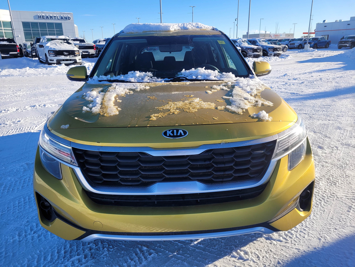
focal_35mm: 26
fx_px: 267
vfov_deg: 53.1
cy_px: 134
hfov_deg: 67.3
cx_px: 178
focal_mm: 5.4
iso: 40
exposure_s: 1/1728
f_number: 1.8
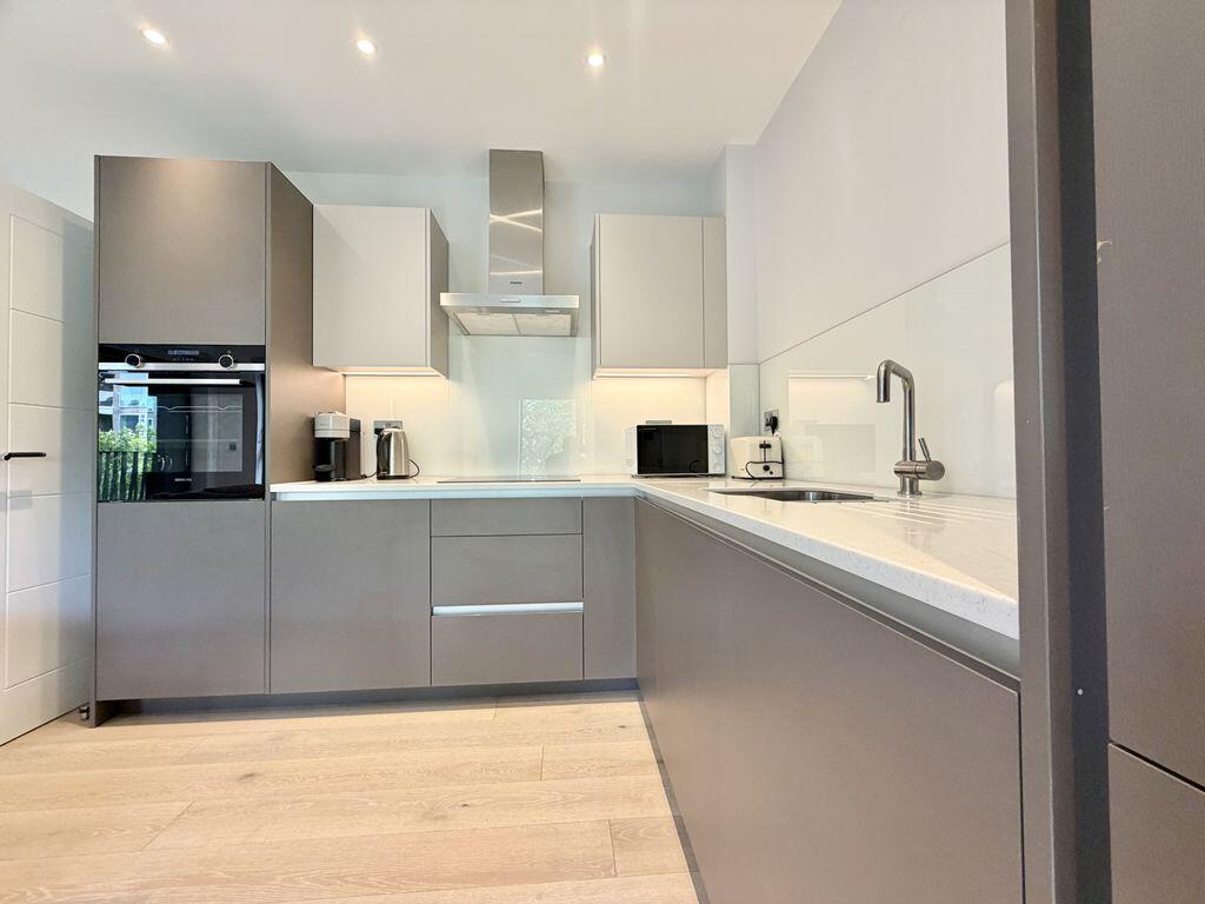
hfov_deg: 102.1
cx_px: 602
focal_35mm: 14
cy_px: 452
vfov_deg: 85.7
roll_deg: +0.4
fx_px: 487
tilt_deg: +1.2
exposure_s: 1/50
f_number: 2.2
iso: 250
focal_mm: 2.22
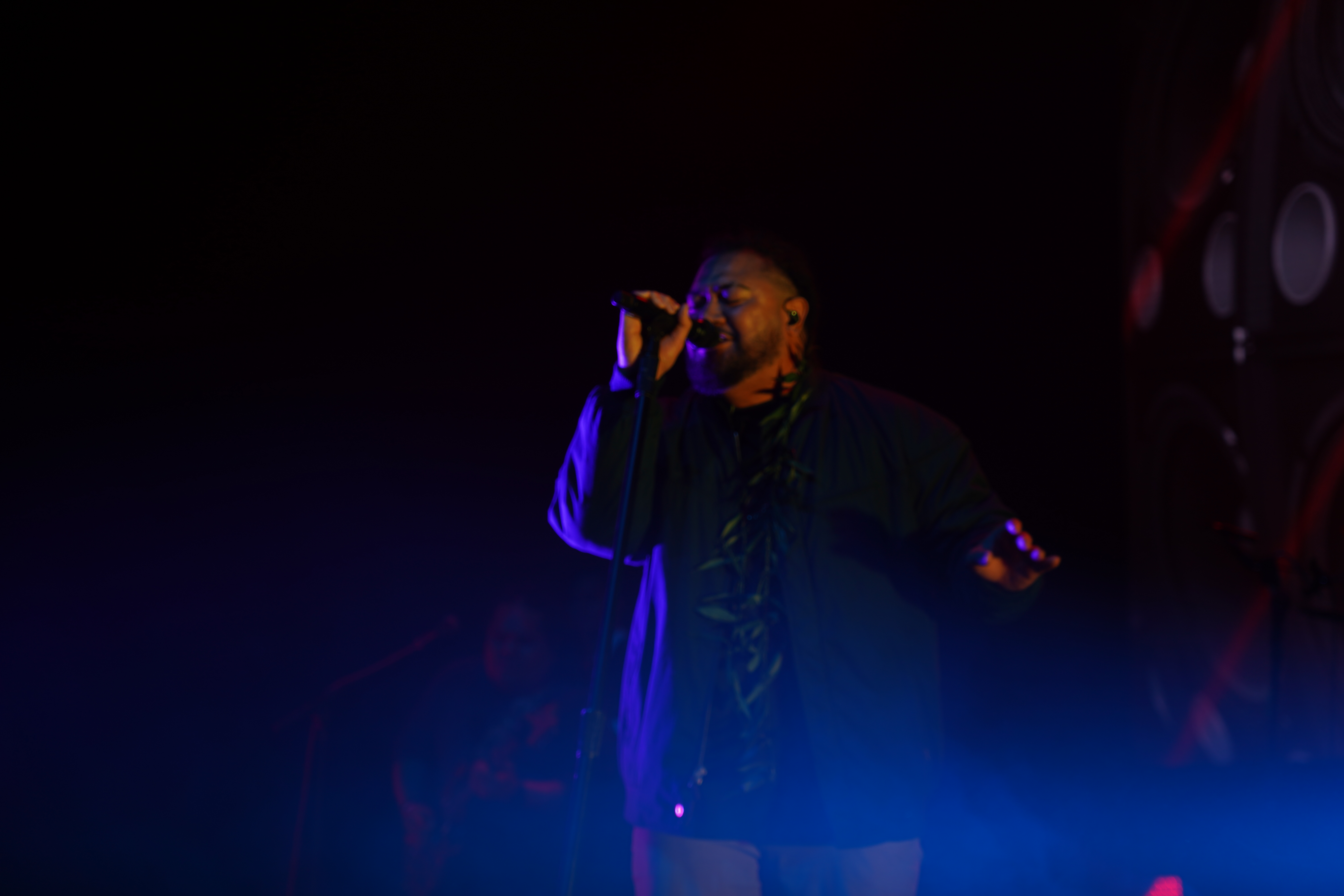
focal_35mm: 74
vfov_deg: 18.4
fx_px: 2762
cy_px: 448
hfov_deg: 27.3
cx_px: 672
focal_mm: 74
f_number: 4
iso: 125
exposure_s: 1/80
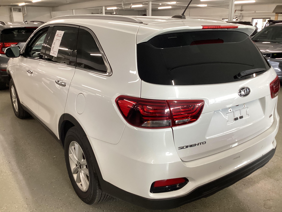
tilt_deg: -19.7
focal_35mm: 31
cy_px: 106
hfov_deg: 58.4
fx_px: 253
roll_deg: +0.0
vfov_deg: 45.4
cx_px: 141
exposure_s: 1/60
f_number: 2.4
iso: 125
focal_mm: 3.3
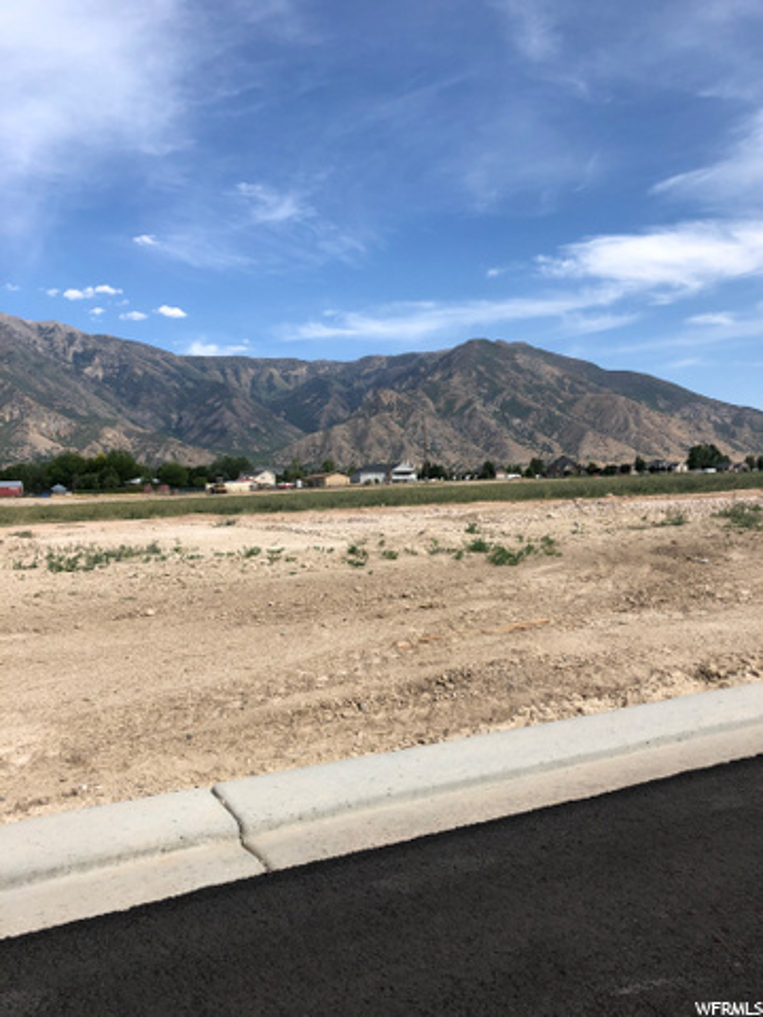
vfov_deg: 63.4
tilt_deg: -1.3
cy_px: 508
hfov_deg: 49.7
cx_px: 382
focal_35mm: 28
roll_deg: +0.9
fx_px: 823
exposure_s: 1/2088
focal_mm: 3.99
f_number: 1.8
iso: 20
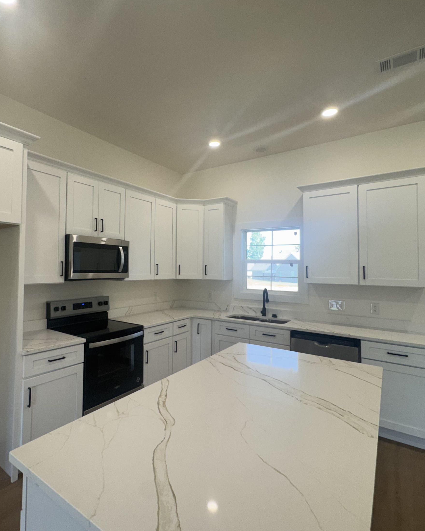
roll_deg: +0.7
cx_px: 162
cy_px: 259
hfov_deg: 69.9
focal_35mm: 19
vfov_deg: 83.3
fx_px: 299
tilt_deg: +1.9
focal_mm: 2.22
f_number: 2.2
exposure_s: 1/120
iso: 80
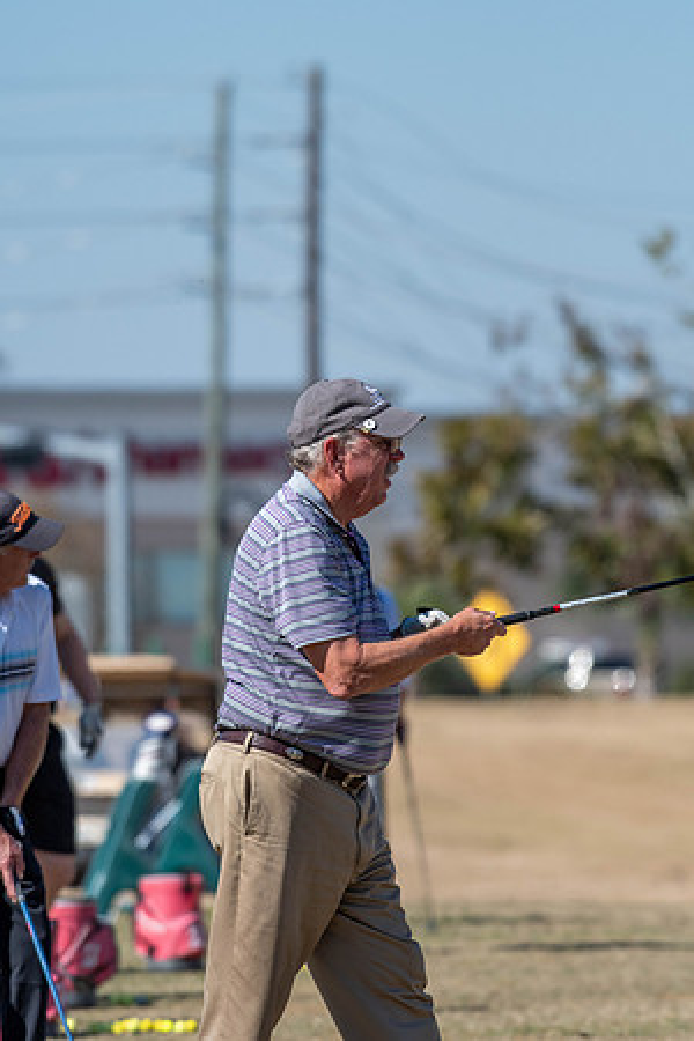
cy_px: 520
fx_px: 13879
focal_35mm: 480
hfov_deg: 2.9
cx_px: 347
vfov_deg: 4.3
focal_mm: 320
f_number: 5.6
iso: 400
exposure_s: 1/3200
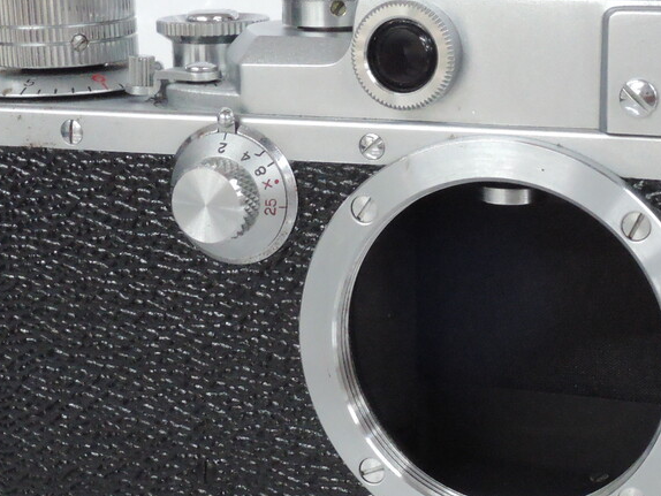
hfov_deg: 20.7
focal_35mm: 94
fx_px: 1796
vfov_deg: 15.7
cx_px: 491
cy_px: 304
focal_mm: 9.6
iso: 1600
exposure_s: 1/40
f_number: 7.3
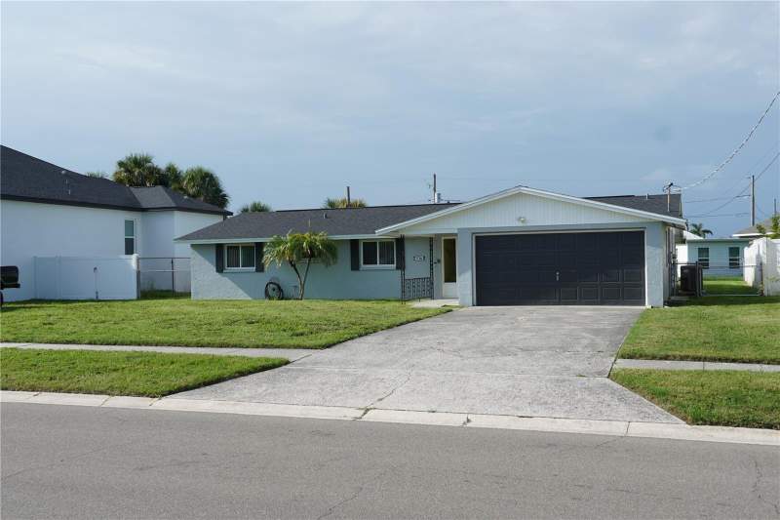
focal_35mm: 39
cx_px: 390
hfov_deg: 49.6
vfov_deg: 34.2
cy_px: 260
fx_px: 845
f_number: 8
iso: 100
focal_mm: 26
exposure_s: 1/250
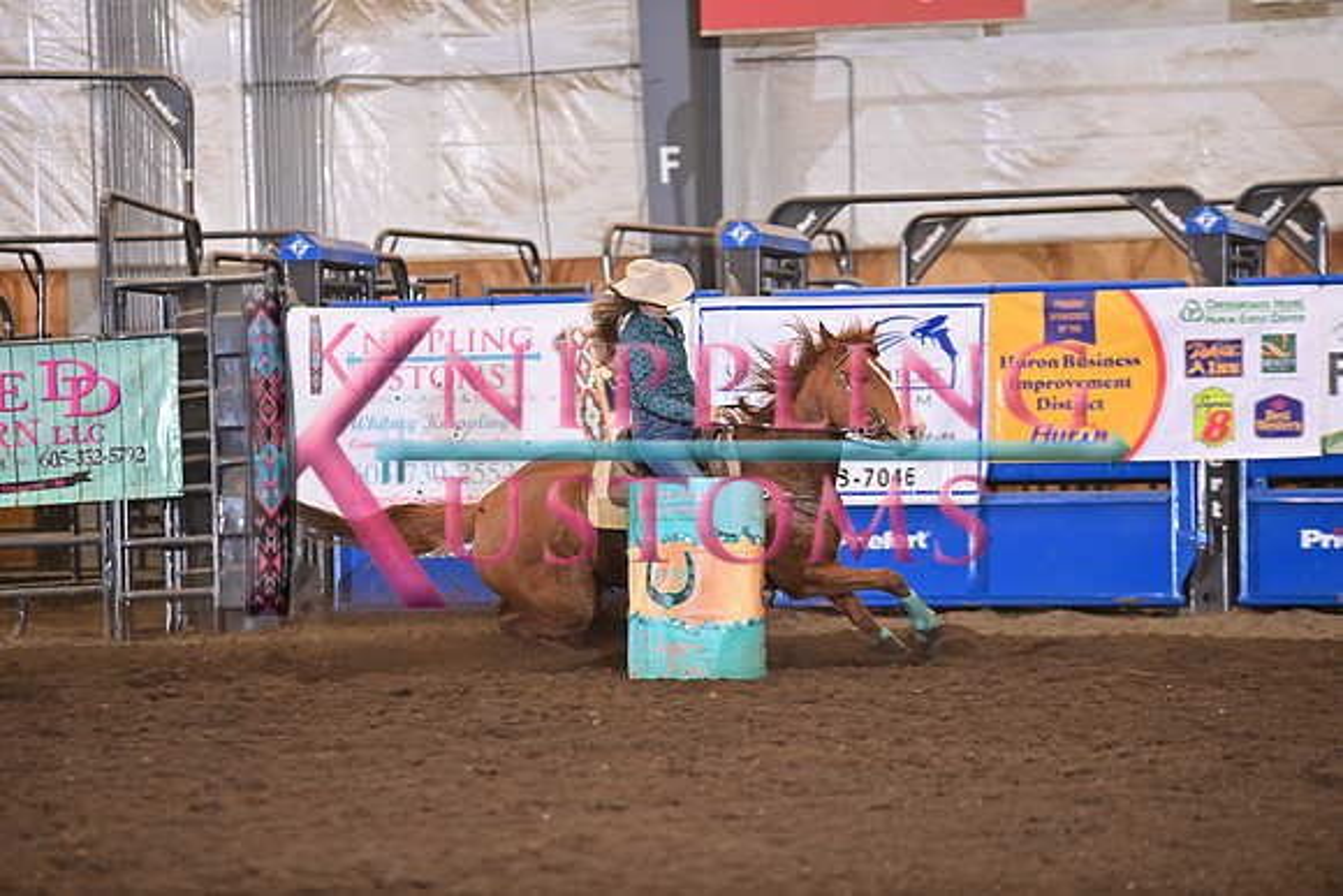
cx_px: 672
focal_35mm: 200
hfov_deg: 10.3
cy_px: 448
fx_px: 7463
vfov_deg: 6.9
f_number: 3.2
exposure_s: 1/250
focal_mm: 200
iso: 1000
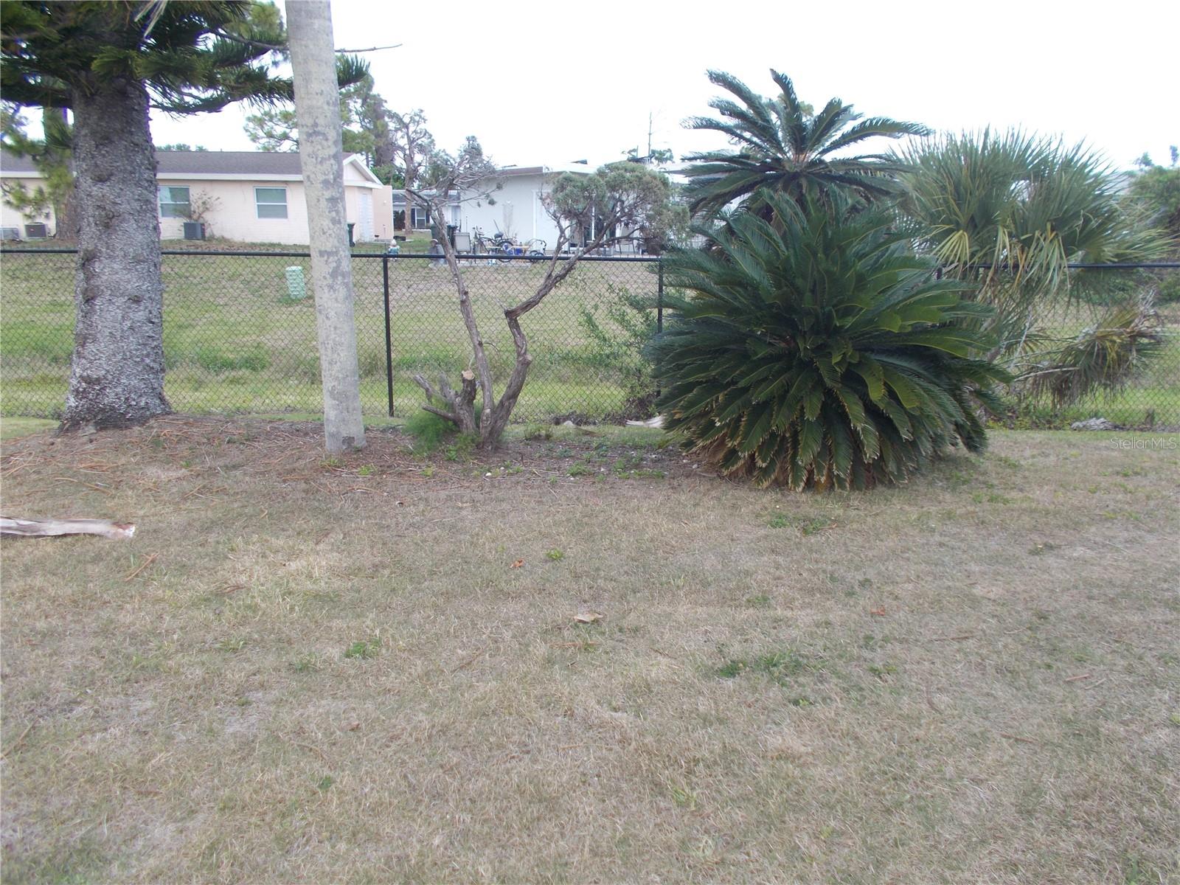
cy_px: 442
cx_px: 590
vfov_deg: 53.1
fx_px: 886
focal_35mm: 26
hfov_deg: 67.3
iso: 80
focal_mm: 4.6
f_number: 3.2
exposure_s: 1/250
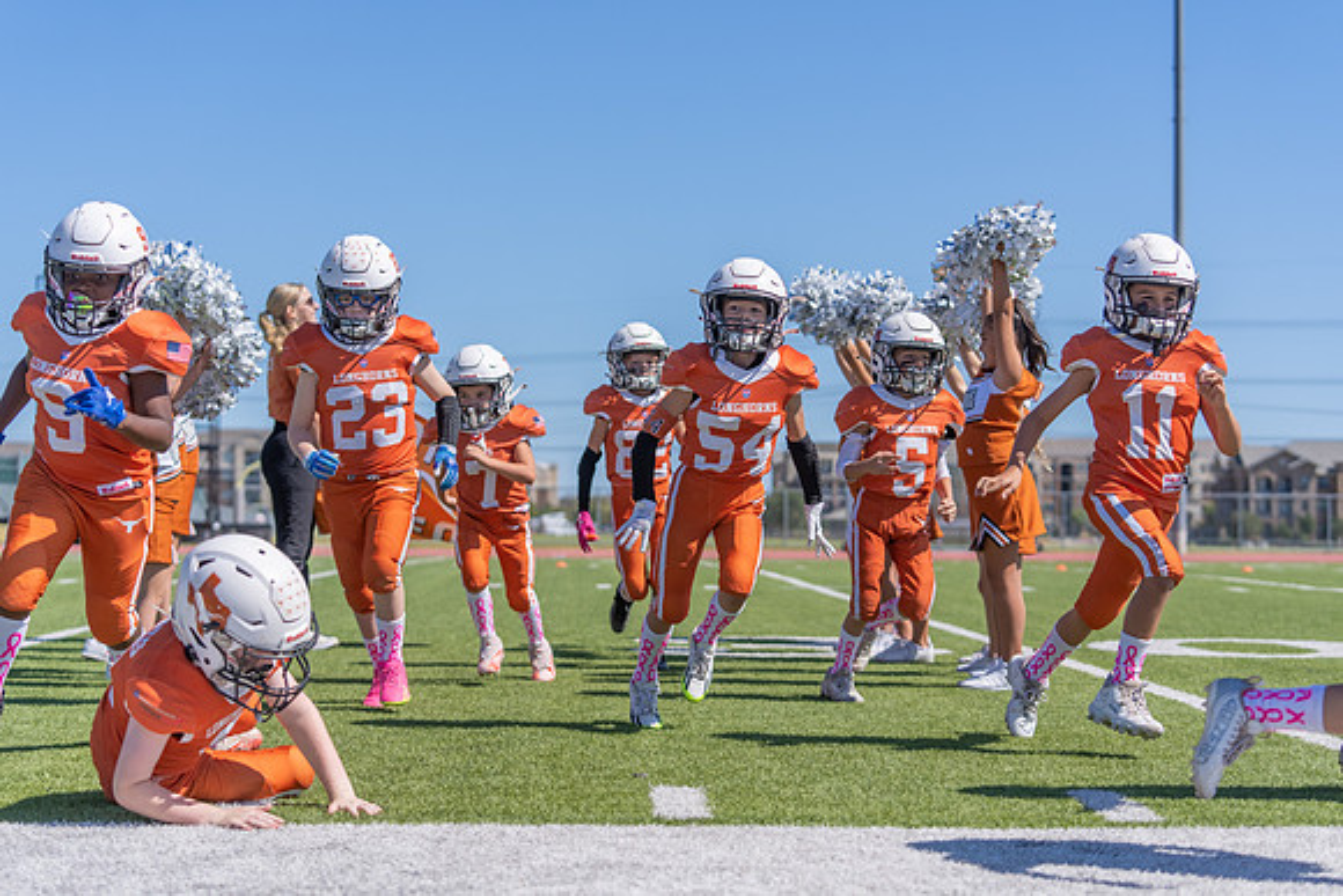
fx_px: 2612
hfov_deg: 28.8
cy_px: 448
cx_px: 672
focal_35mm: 70
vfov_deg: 19.5
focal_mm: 70
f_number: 3.5
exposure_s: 1/2500
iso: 125
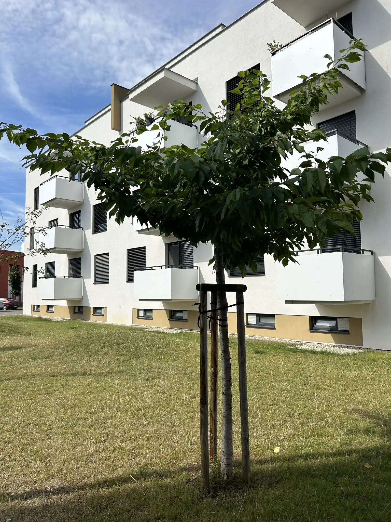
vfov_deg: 67.3
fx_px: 392
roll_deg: +0.4
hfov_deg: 53.1
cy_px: 261
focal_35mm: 26
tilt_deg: +4.4
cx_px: 196
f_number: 1.5
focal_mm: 5.7
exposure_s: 1/4444
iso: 50
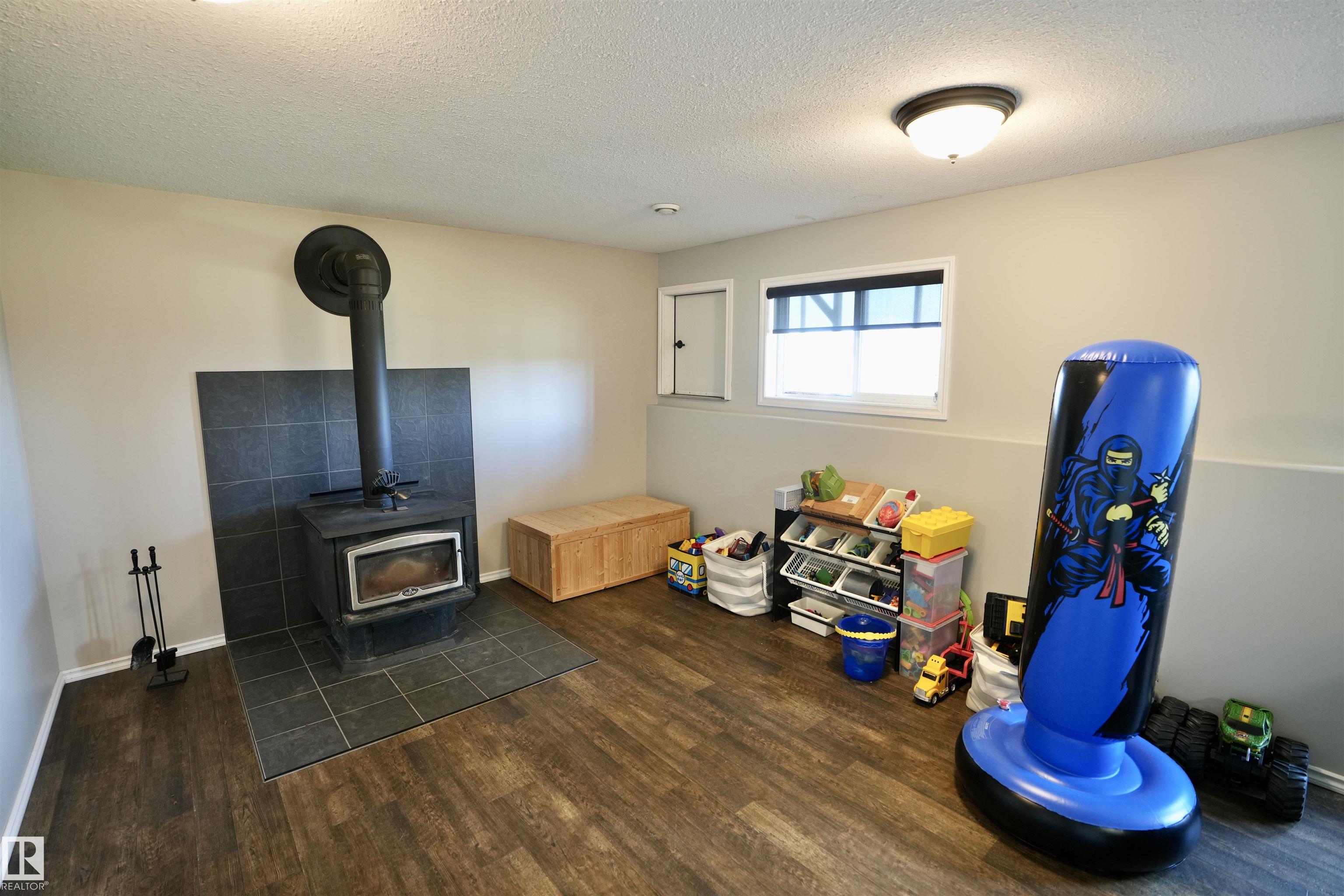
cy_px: 448
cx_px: 672
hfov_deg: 96.7
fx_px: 597
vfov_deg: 73.7
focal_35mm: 16
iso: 640
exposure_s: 1/40
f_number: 3.2
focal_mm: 16
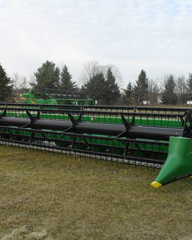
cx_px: 66
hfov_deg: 29.0
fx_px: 369
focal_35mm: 52
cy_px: 120
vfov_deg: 36.0
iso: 100
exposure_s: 1/500
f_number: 3.2
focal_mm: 6.3
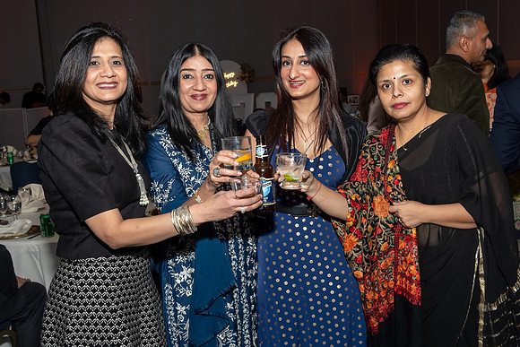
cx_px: 295
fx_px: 610
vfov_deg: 31.7
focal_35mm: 42
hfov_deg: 46.0
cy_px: 167
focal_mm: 24
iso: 500
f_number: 8
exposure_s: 1/250
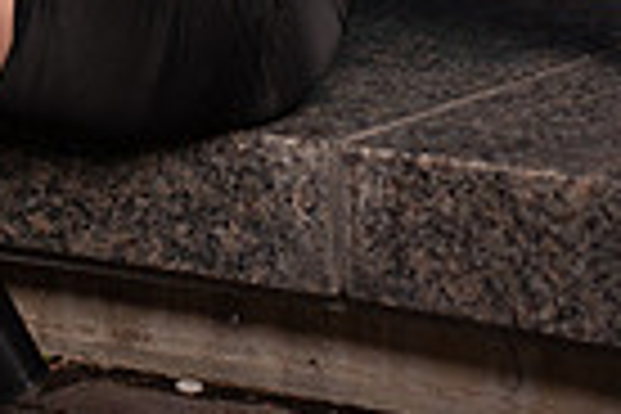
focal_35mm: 147
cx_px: 58
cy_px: -362
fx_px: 2536
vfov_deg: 8.9
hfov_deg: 13.8
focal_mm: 35
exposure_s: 1/1000
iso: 640
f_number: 1.4
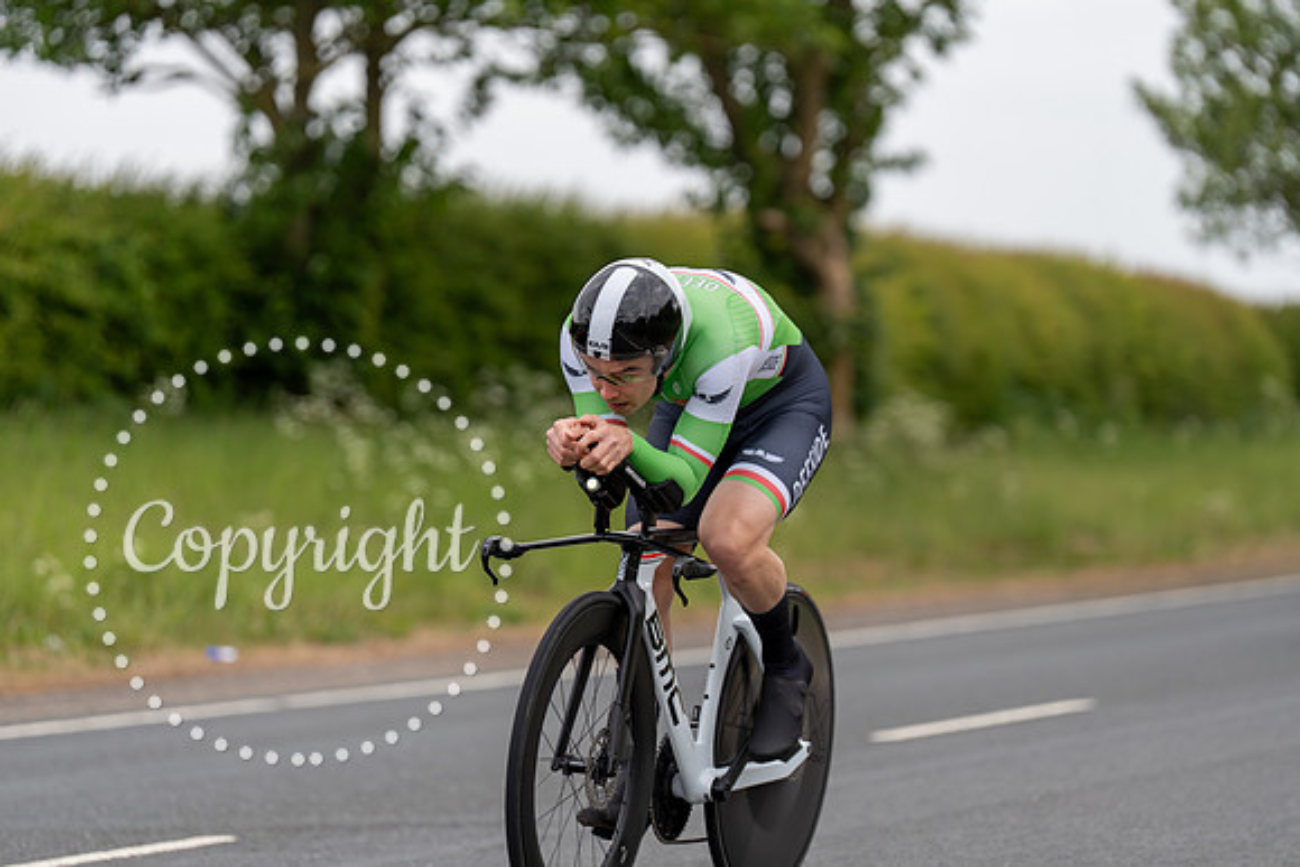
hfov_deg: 12.8
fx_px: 5779
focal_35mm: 160
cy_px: 434
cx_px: 650
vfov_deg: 8.6
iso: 200
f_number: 3.2
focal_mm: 160
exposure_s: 1/1250
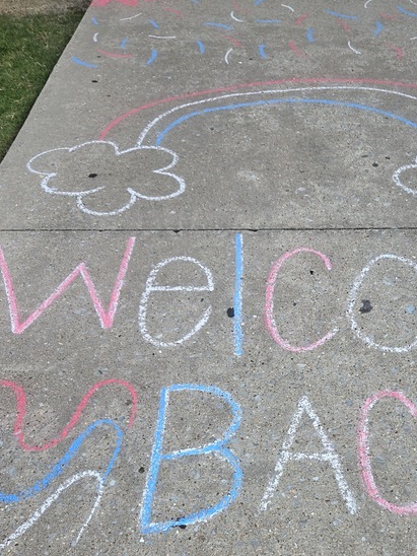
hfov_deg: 33.0
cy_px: 412
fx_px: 691
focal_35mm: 43
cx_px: 308
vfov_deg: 42.6
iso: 50
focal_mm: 5.4
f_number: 1.8
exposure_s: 1/120
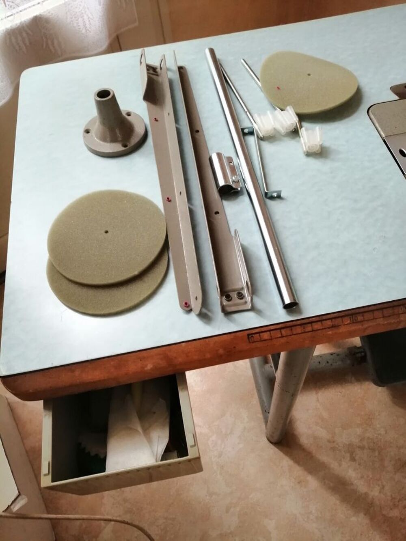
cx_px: 203
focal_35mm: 26
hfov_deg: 53.1
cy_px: 270
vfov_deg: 67.3
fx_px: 407
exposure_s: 1/30
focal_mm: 3.62
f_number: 1.8
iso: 250
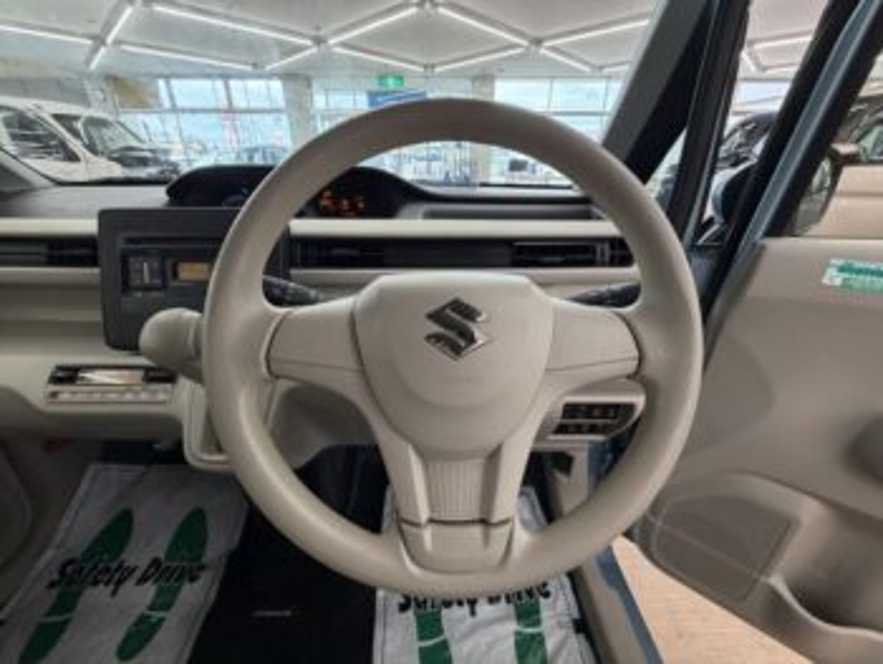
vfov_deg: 85.7
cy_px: 332
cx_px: 442
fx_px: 357
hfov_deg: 102.0
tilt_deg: -24.8
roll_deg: +0.2
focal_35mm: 14
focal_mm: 2.22
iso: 250
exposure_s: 1/100
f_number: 2.2
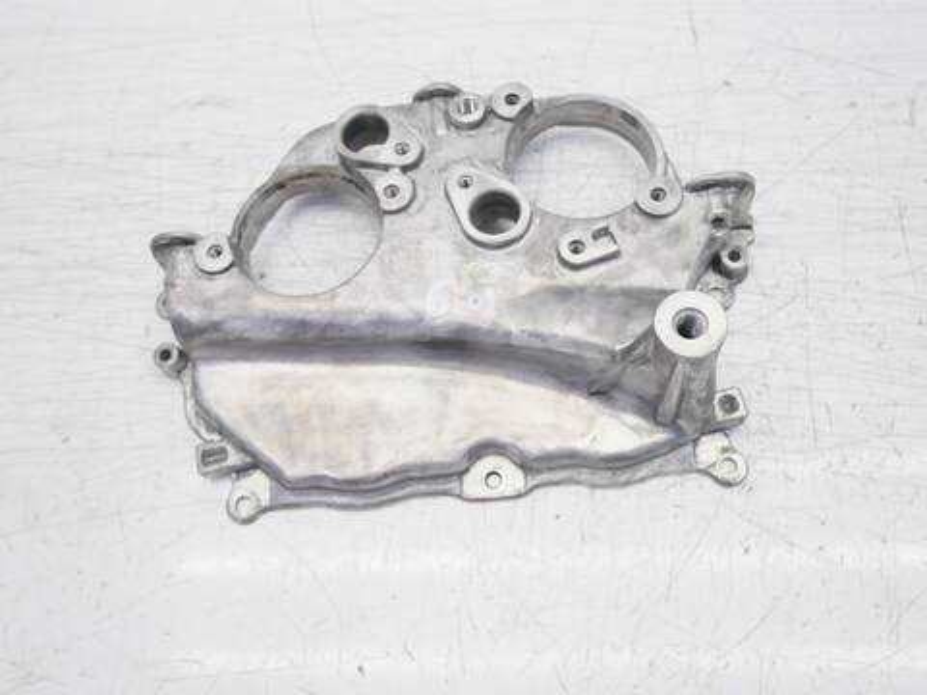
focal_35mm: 32
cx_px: 464
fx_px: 857
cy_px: 348
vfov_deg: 44.2
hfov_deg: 56.8
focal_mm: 16
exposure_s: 1/100
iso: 200
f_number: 4
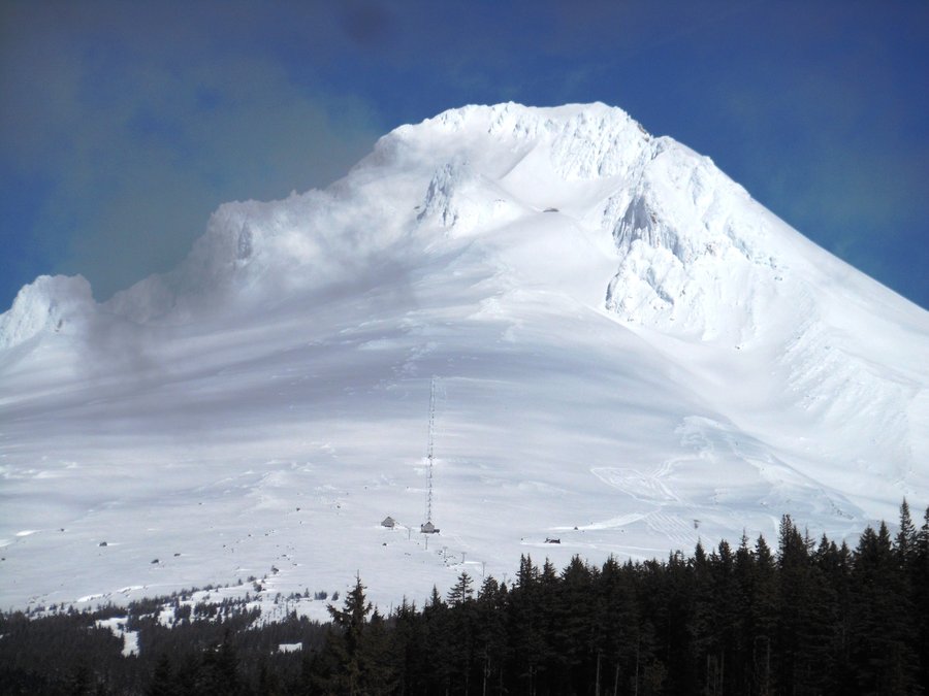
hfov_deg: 9.0
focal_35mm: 219
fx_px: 5877
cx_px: 464
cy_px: 348
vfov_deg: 6.8
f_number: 18.2
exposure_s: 1/250
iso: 80
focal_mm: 39.1
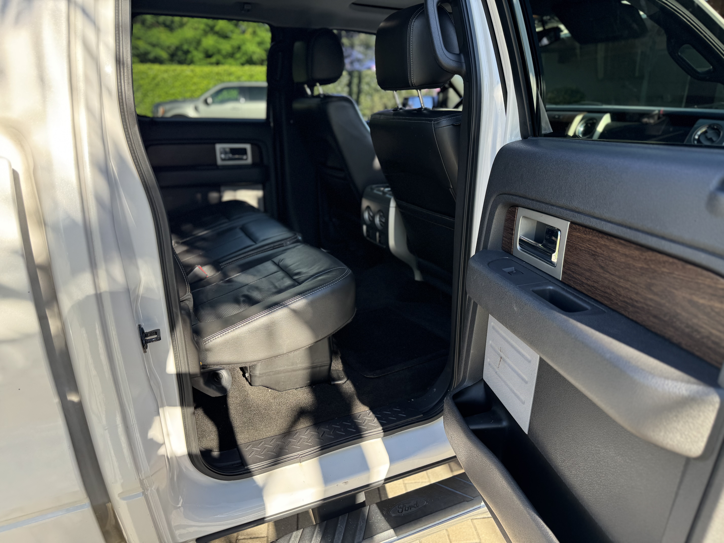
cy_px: 272
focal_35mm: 24
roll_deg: -1.9
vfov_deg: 56.8
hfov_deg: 71.6
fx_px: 502
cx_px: 362
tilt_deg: -17.7
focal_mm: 6.76
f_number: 1.78
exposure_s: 1/484
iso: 80
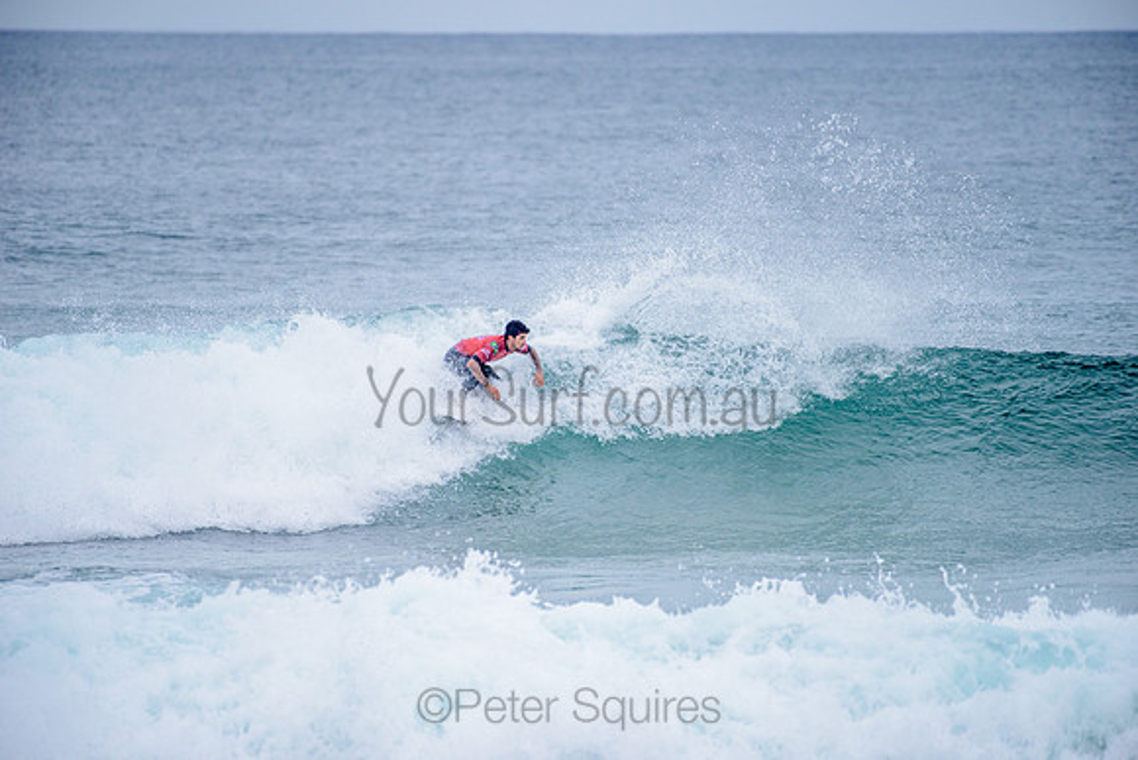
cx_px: 569
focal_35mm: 500
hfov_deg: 4.1
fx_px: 15809
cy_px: 380
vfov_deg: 2.8
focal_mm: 500
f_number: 5.6
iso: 280
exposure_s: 1/2000
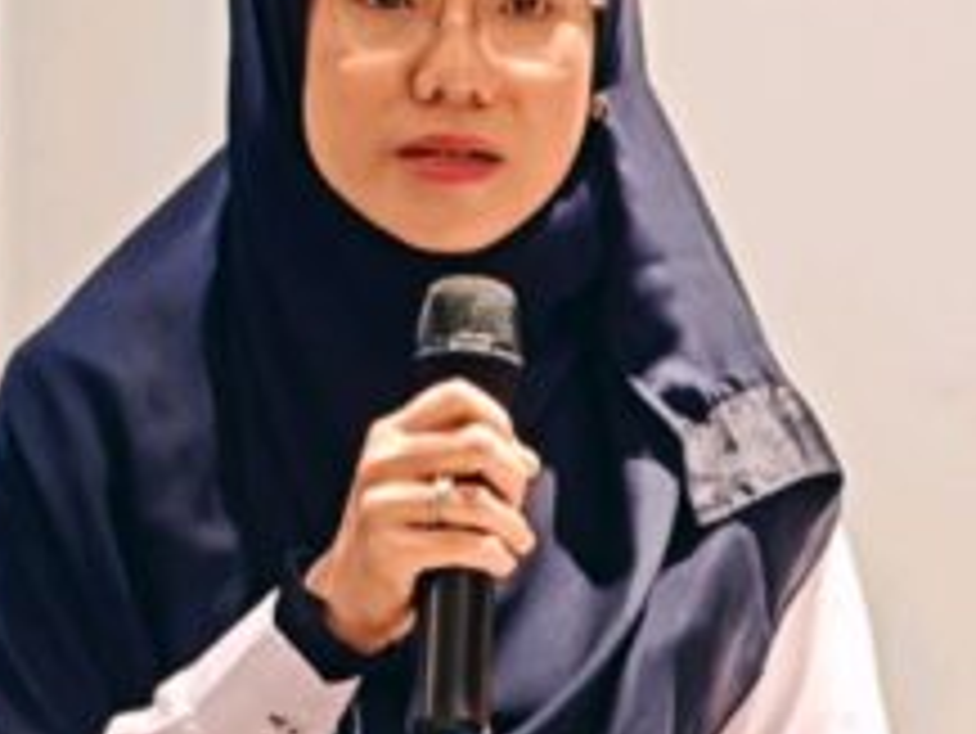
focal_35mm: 638
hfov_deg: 3.1
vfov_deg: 2.3
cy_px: 536
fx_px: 17998
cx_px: 711
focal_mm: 15.38
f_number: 2.6
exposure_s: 1/50
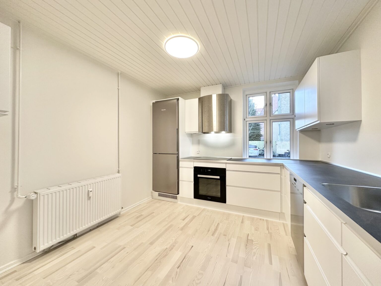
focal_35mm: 14
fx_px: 154
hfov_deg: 102.1
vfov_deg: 85.7
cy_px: 143
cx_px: 190
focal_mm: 2.22
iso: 160
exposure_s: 1/100
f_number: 2.2
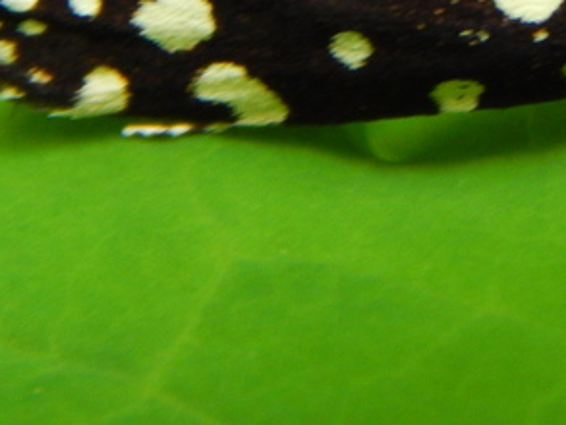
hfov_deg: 3.7
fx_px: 8653
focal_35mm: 529
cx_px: 557
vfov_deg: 2.8
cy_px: -166
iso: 280
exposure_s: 1/30
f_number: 5.3
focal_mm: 32.8
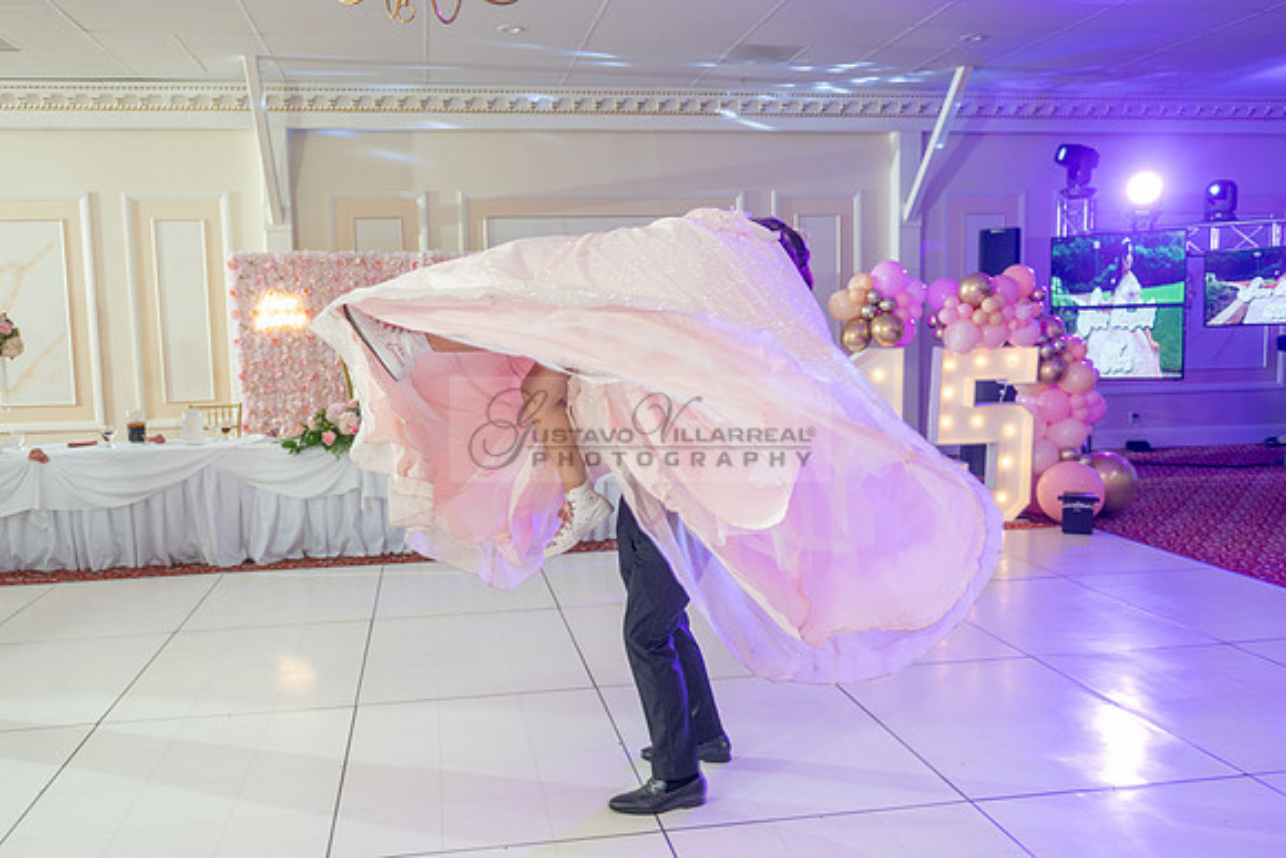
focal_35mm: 30
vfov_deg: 43.7
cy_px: 455
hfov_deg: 62.0
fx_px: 1069
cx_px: 607
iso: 400
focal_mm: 24
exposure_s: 1/100
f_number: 2.8
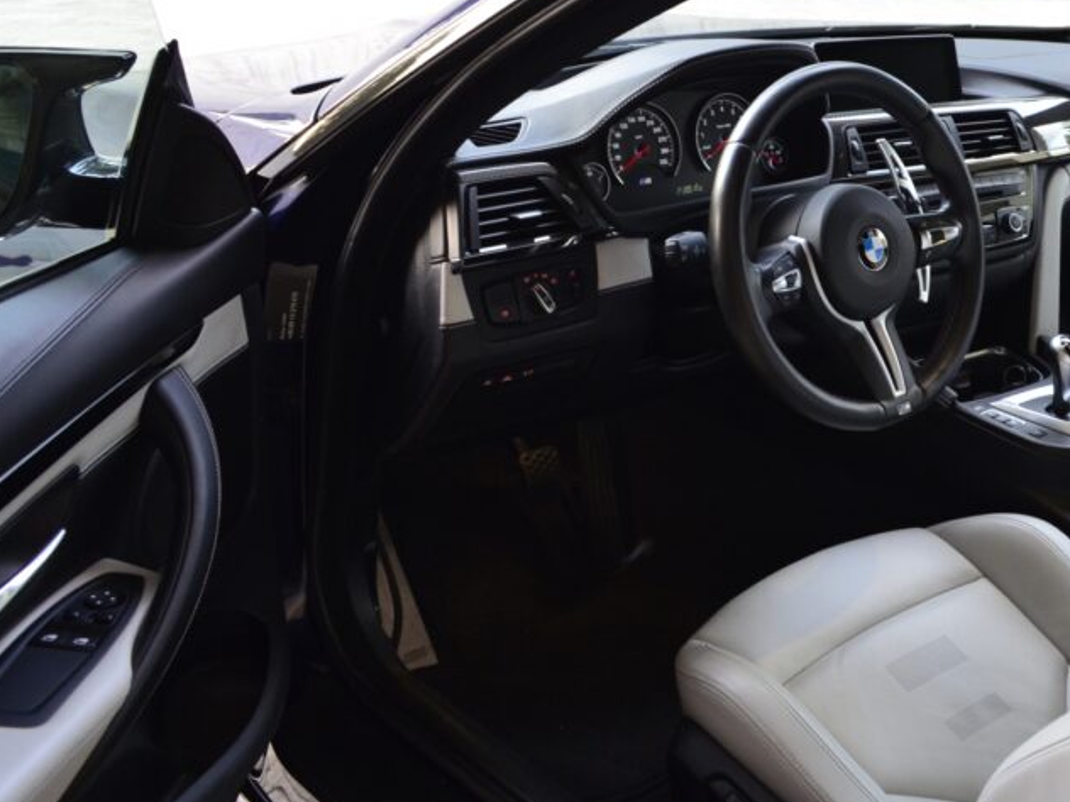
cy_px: 250
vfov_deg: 34.0
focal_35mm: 42
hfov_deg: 43.3
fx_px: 1298
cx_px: 804
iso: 800
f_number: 7.1
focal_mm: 18
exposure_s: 1/15
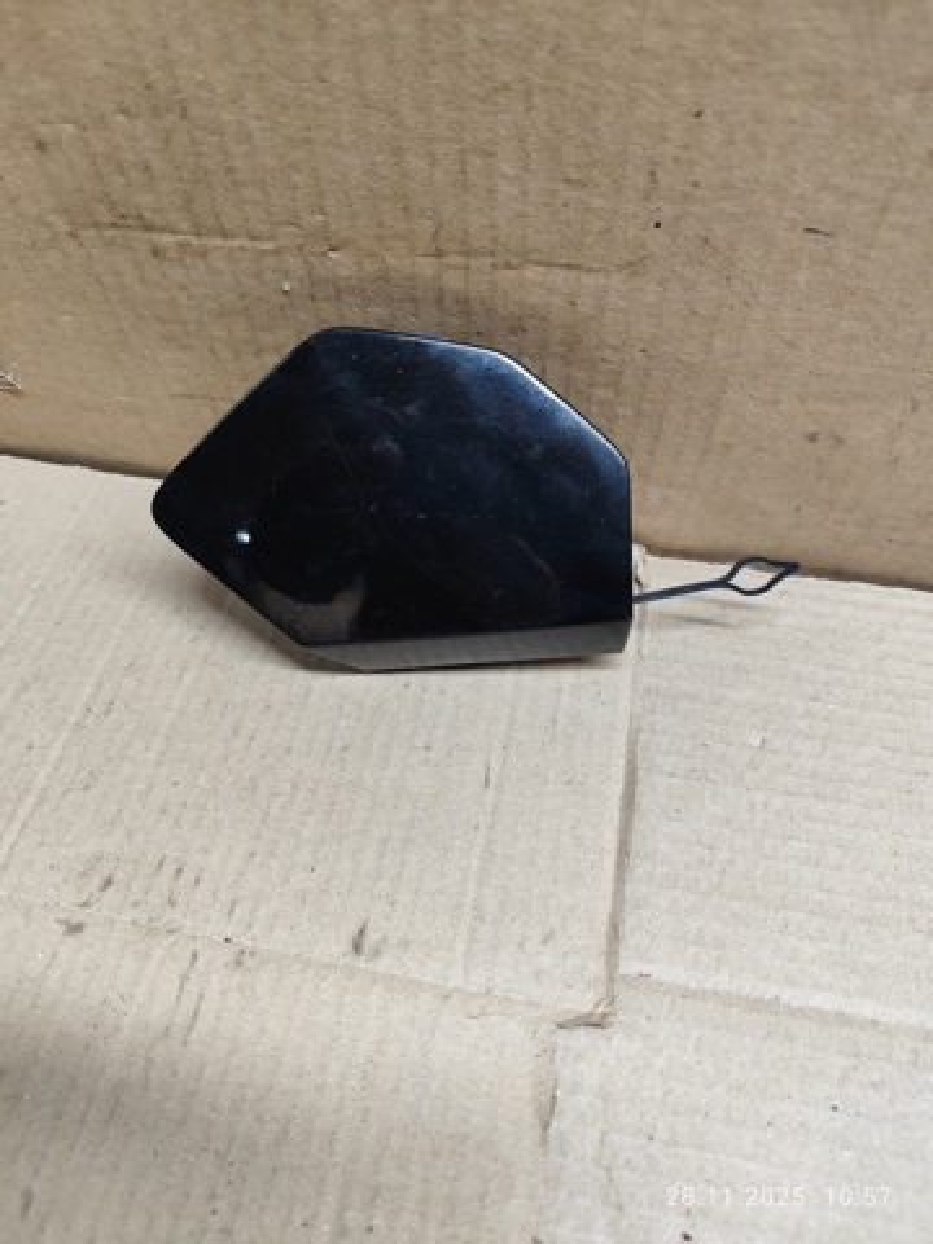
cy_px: 622
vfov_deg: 73.9
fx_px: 827
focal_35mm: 23
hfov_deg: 58.9
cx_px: 466
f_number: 1.65
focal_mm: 6.19
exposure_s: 1/100
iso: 400
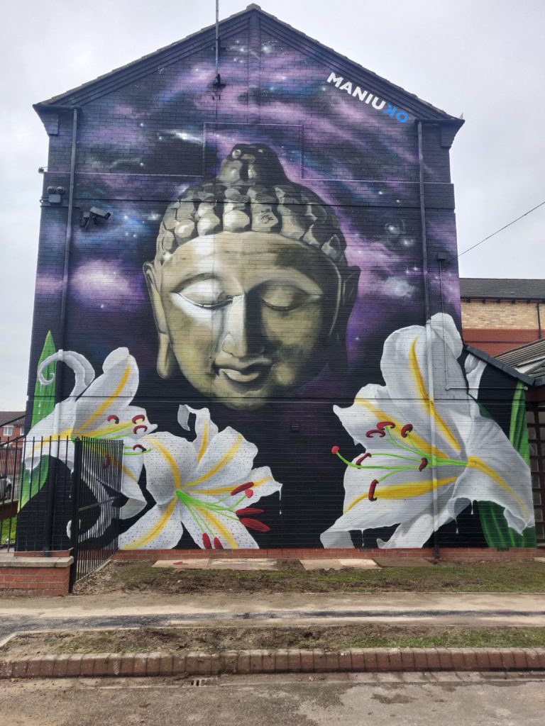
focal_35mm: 25
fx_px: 525
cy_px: 363
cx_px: 272
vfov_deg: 69.4
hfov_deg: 54.9
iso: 160
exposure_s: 1/100
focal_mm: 4.25
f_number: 1.7
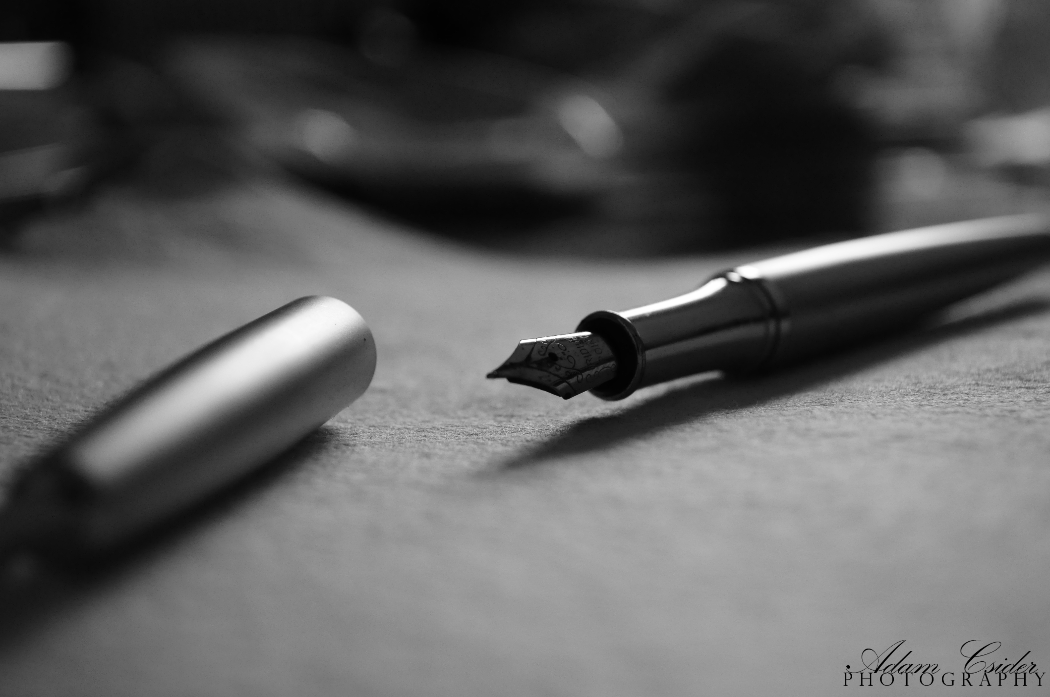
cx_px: 526
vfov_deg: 22.2
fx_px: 1777
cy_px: 353
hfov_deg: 32.9
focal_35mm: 61
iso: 1000
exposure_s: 1/100
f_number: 5.3
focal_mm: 40
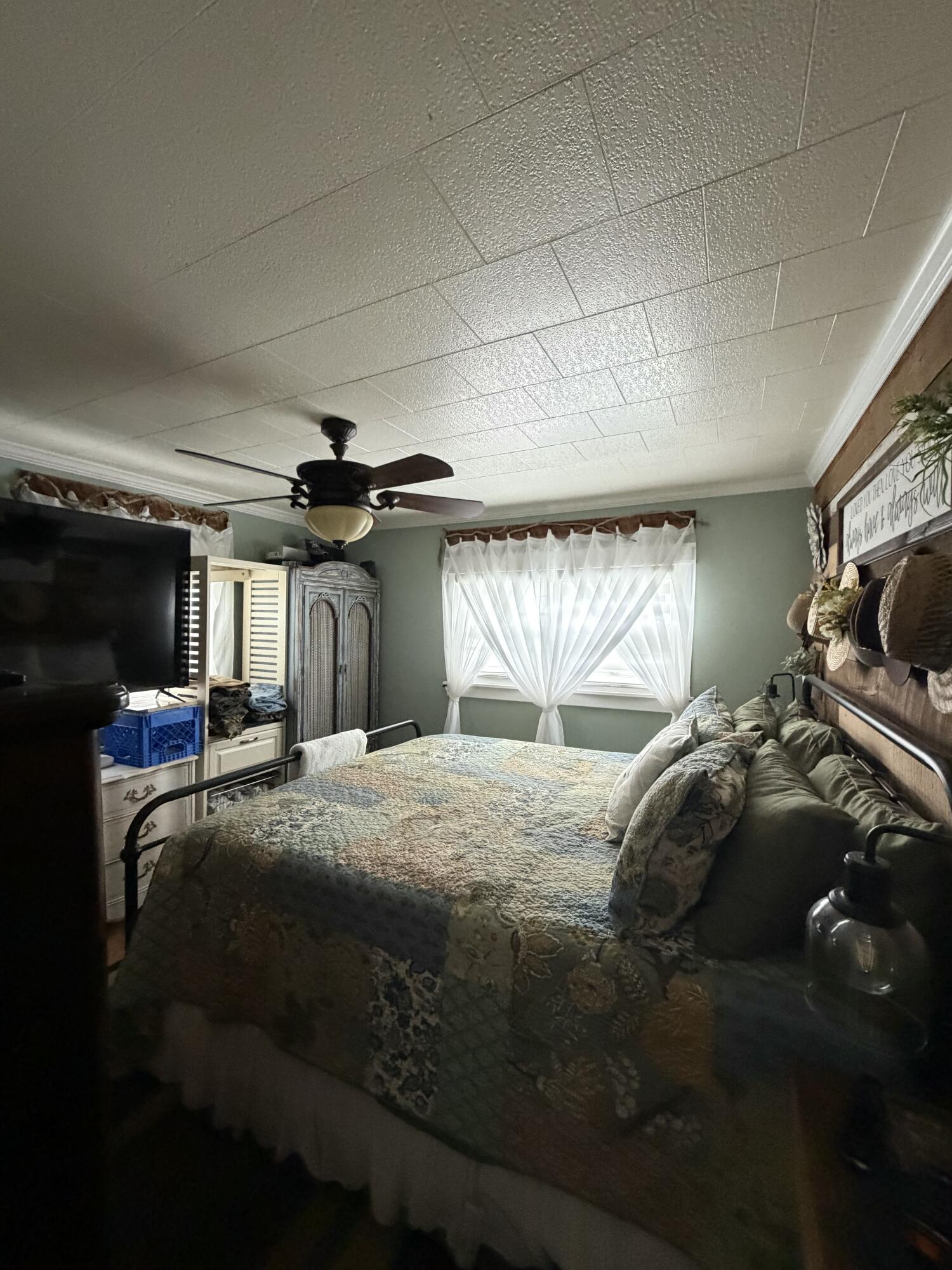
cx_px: 476
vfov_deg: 102.1
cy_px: 635
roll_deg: +0.0
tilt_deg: +0.0
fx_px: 513
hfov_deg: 85.7
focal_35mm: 14
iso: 640
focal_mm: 2.22
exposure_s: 1/60
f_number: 2.2
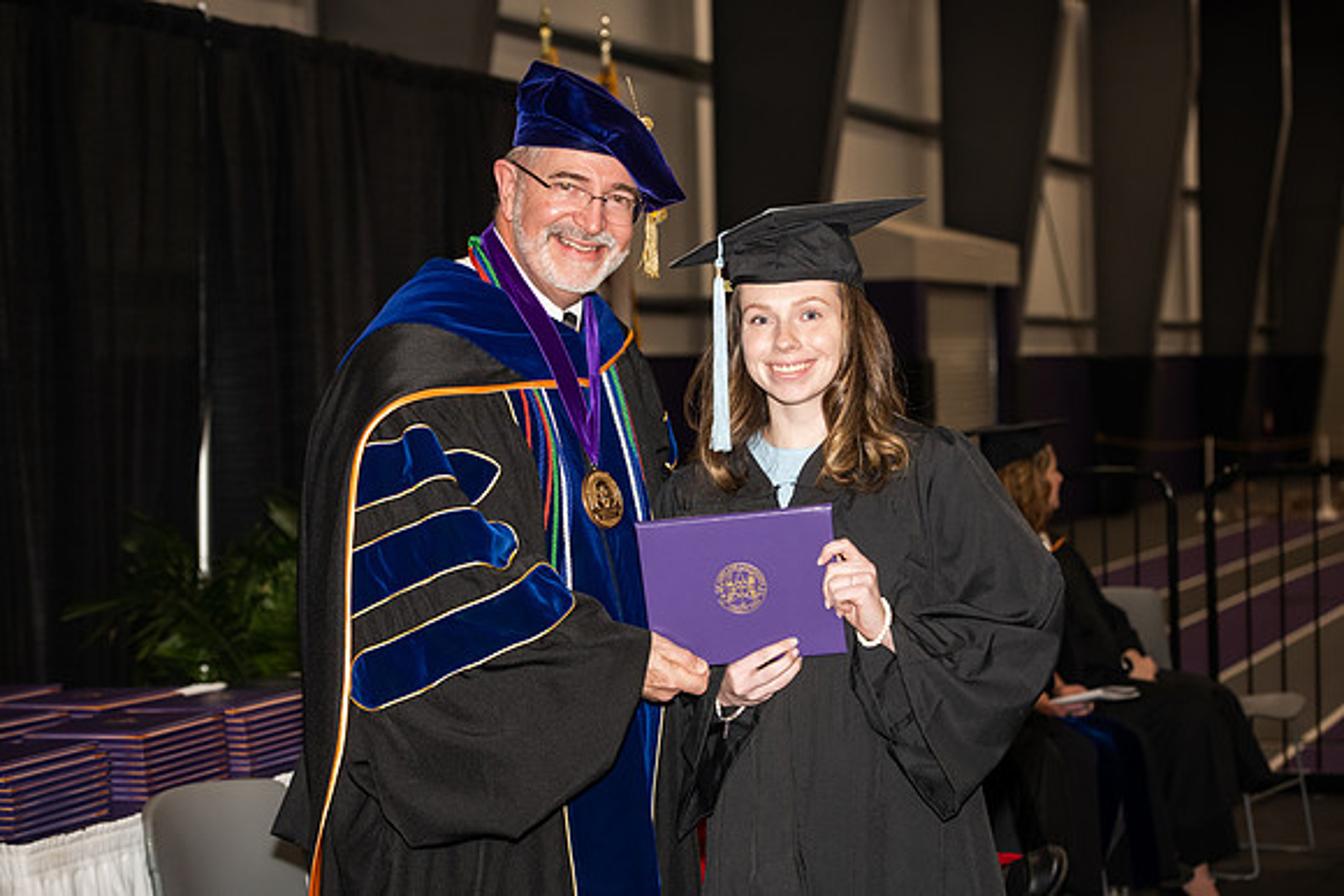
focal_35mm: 82
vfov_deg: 16.7
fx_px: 3062
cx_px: 672
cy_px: 448
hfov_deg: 24.8
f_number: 5.6
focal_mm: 82
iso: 1000
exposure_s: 1/200
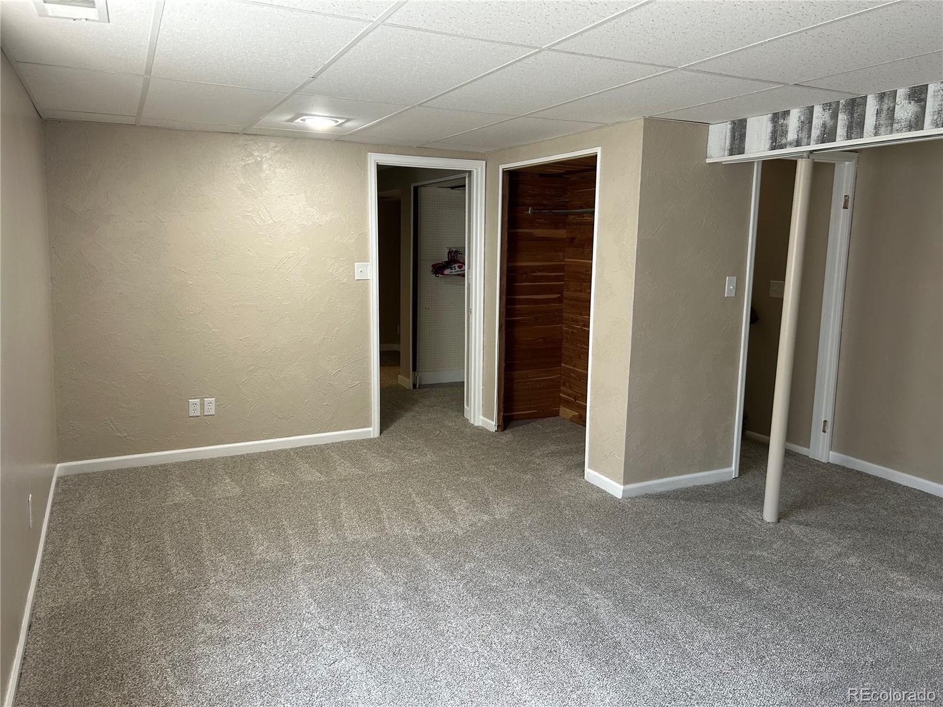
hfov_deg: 67.3
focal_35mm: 26
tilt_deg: -8.0
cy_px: 354
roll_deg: -0.1
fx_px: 708
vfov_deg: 53.1
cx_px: 472
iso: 100
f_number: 1.5
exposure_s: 1/60
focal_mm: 5.7
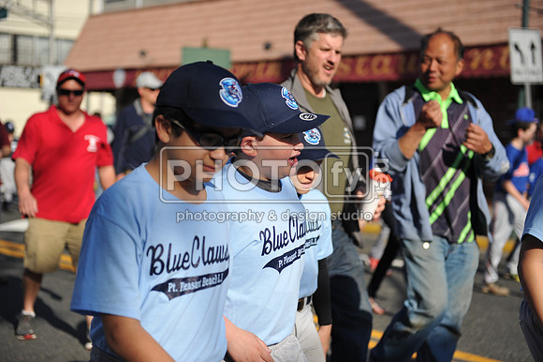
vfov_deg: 20.6
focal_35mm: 66
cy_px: 181
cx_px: 272
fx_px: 995
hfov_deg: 30.5
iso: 400
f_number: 2.8
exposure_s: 1/6400
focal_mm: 66
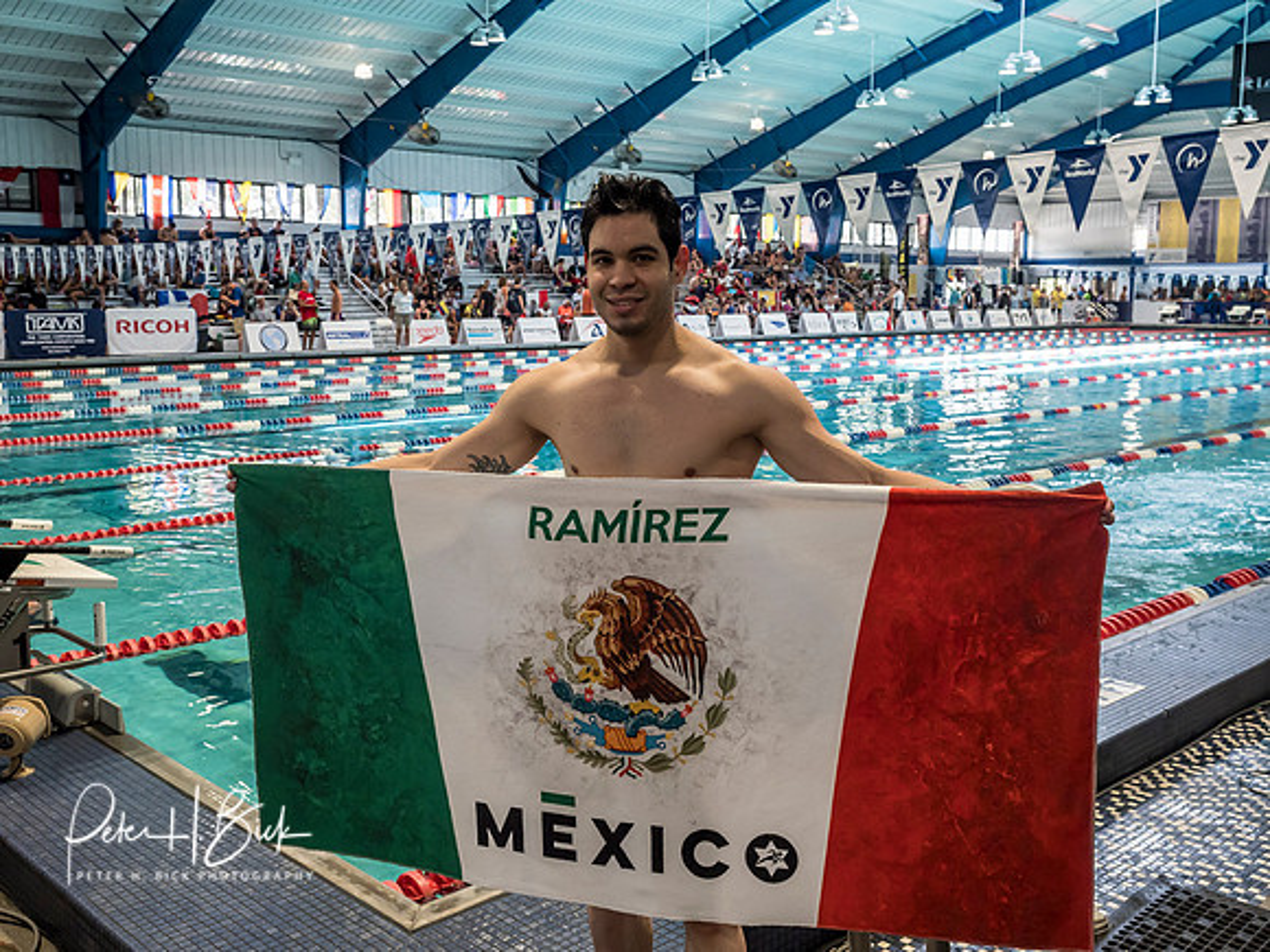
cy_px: 476
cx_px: 635
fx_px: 1247
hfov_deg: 54.0
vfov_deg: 41.8
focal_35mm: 34
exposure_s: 1/125
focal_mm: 17
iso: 1250
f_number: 5
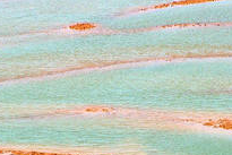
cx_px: 101
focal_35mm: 783
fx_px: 5049
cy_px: 192
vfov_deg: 1.8
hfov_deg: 2.6
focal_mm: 210
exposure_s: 1/250
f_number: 11
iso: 100
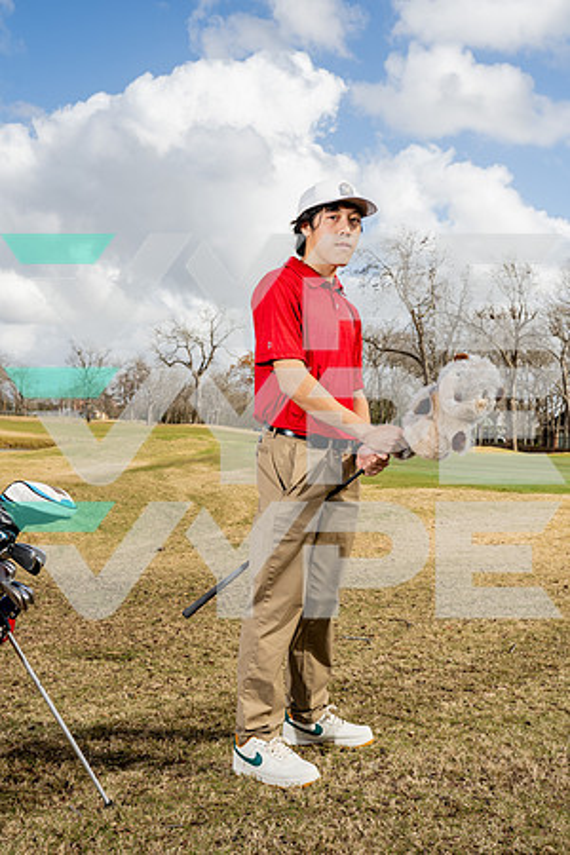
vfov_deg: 46.4
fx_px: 997
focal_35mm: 42
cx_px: 285
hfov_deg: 31.9
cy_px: 428
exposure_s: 1/250
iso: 100
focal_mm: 42
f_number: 8
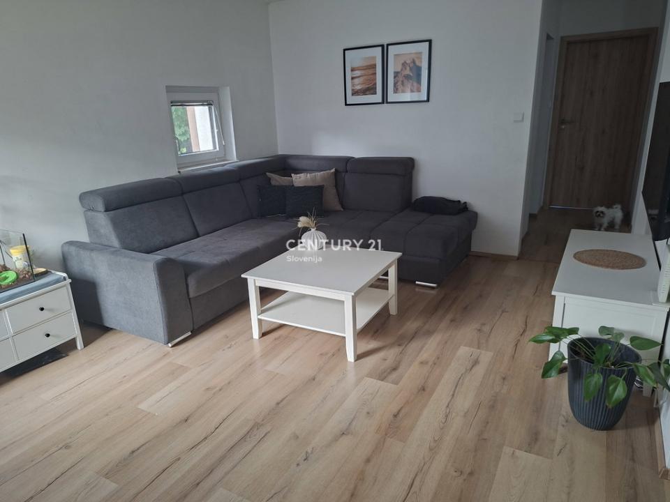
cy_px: 251
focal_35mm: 23
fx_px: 445
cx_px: 335
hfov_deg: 73.9
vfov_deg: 58.9
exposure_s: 1/60
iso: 200
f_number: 1.8
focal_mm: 5.54
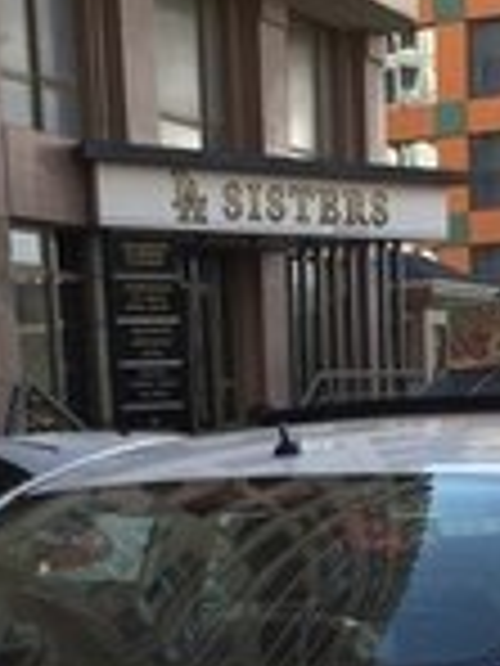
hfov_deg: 15.2
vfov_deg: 19.0
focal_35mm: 97
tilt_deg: -13.9
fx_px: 1868
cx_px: 270
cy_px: 824
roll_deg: +2.8
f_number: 2.2
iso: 32
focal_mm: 4.15
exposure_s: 1/628
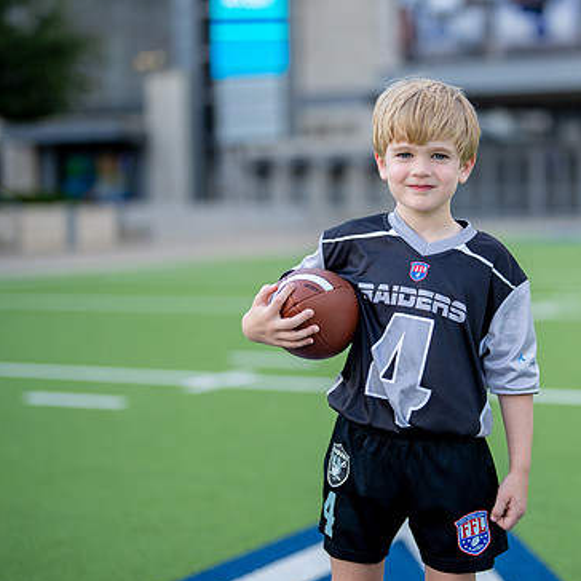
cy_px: 292
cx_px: 444
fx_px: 1462
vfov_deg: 22.5
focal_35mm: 77
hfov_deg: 22.2
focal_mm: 50
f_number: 1.2
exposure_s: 1/2000
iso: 100
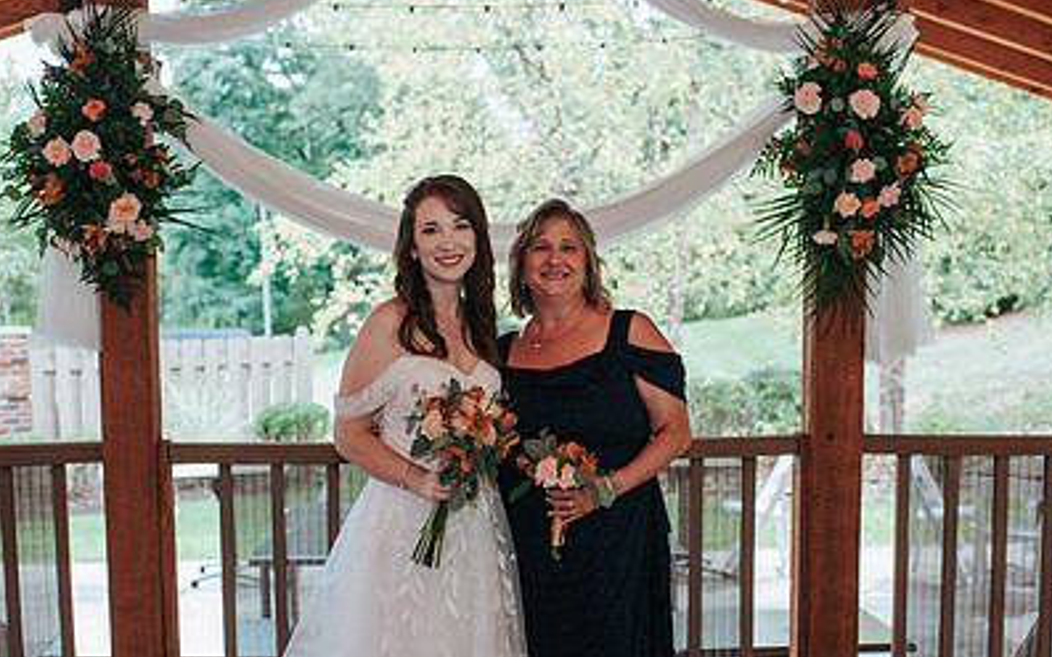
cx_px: 518
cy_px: 491
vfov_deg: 22.9
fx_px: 1605
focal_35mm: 56
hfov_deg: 36.3
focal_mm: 35
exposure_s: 1/200
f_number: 3.2
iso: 200
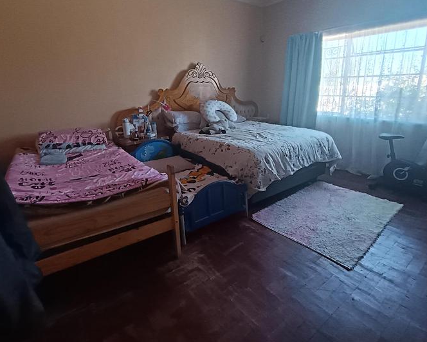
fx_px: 253
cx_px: 230
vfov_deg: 67.8
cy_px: 150
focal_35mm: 20
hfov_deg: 80.2
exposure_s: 1/33.3
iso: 719
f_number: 2.2
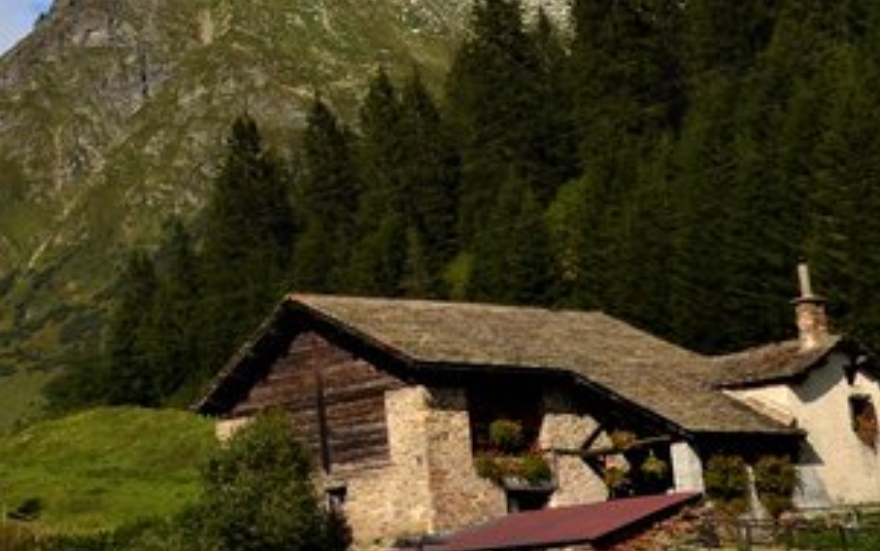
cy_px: -67
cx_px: -189
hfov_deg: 17.5
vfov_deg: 11.4
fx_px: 2711
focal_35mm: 113
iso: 320
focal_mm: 28
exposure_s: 1/320
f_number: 10
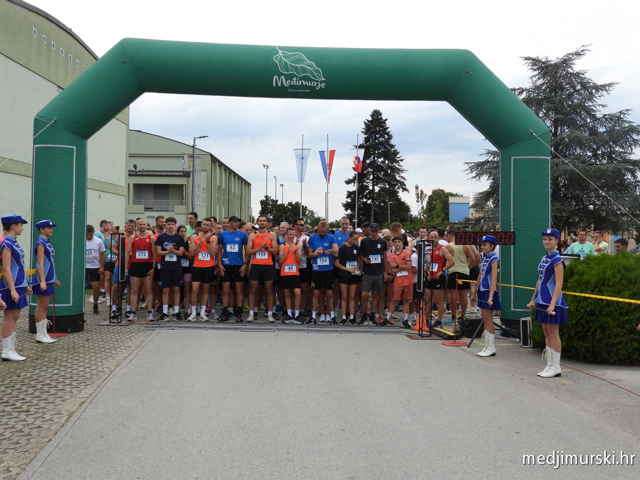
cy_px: 240
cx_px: 320
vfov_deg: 37.7
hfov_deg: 49.0
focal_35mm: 38
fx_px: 703
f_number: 3.2
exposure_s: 1/400
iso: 100
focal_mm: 6.8
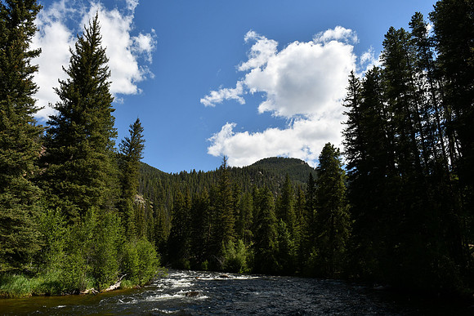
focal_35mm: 27
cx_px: 237
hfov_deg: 67.4
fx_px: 356
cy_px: 158
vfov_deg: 48.0
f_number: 8
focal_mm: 18
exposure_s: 1/320
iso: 100
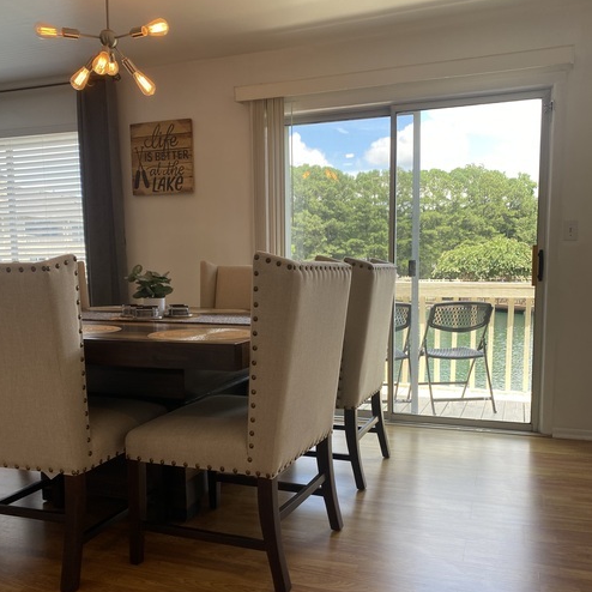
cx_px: 294
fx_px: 600
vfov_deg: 52.3
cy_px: 348
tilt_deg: -5.4
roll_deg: +0.7
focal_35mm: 31
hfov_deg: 52.5
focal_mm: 4.25
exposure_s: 1/194
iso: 32
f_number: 1.8
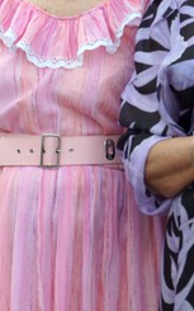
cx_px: 191
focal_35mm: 393
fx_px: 3326
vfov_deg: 5.3
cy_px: 27
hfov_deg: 3.3
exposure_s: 1/160
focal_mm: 90
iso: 250
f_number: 5.6
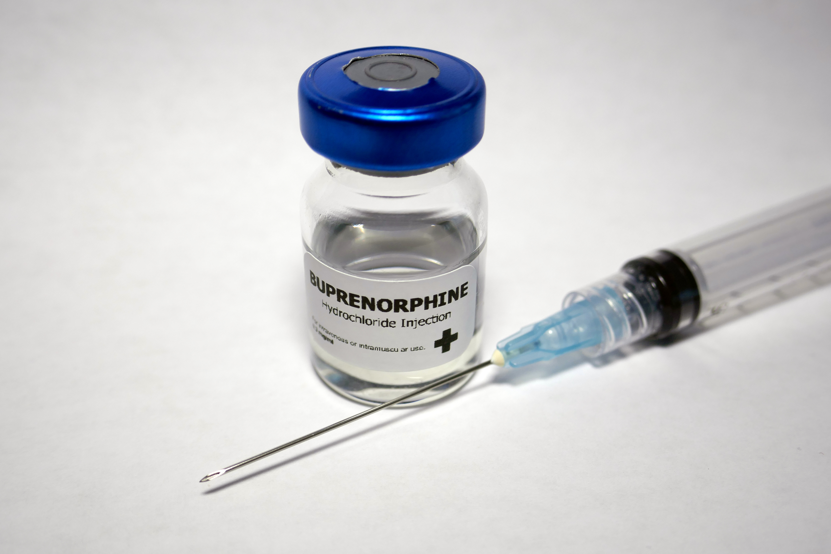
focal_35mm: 41
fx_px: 946
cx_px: 416
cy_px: 277
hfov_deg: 47.4
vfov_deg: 32.6
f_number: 3.8
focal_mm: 14.9
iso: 125
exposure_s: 1/800
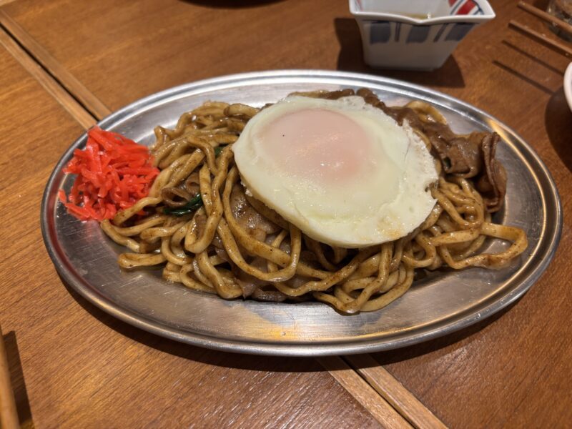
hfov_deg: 67.3
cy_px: 214
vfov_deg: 53.1
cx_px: 286
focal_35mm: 26
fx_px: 430
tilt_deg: -53.5
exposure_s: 1/50
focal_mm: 5.96
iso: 125
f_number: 1.6
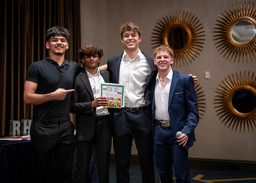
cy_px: 92
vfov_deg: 26.5
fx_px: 388
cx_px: 128
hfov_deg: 36.5
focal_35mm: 53
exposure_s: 1/320
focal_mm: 50
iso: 1600
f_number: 1.2
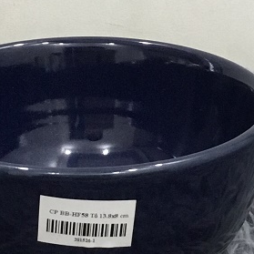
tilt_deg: -20.2
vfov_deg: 14.7
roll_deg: +1.3
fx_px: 980
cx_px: 117
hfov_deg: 14.8
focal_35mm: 118
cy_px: 72
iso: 160
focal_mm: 3.3
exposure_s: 1/33
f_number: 2.4
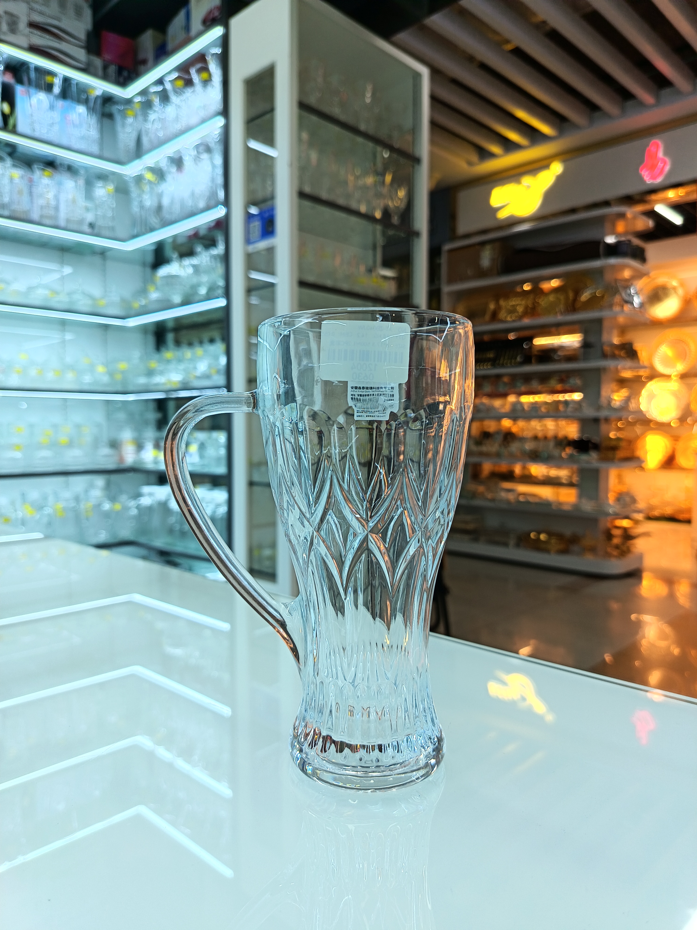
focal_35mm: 24
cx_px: 348
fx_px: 644
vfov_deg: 71.6
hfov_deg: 56.8
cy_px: 465
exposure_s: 1/100
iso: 378
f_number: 1.75
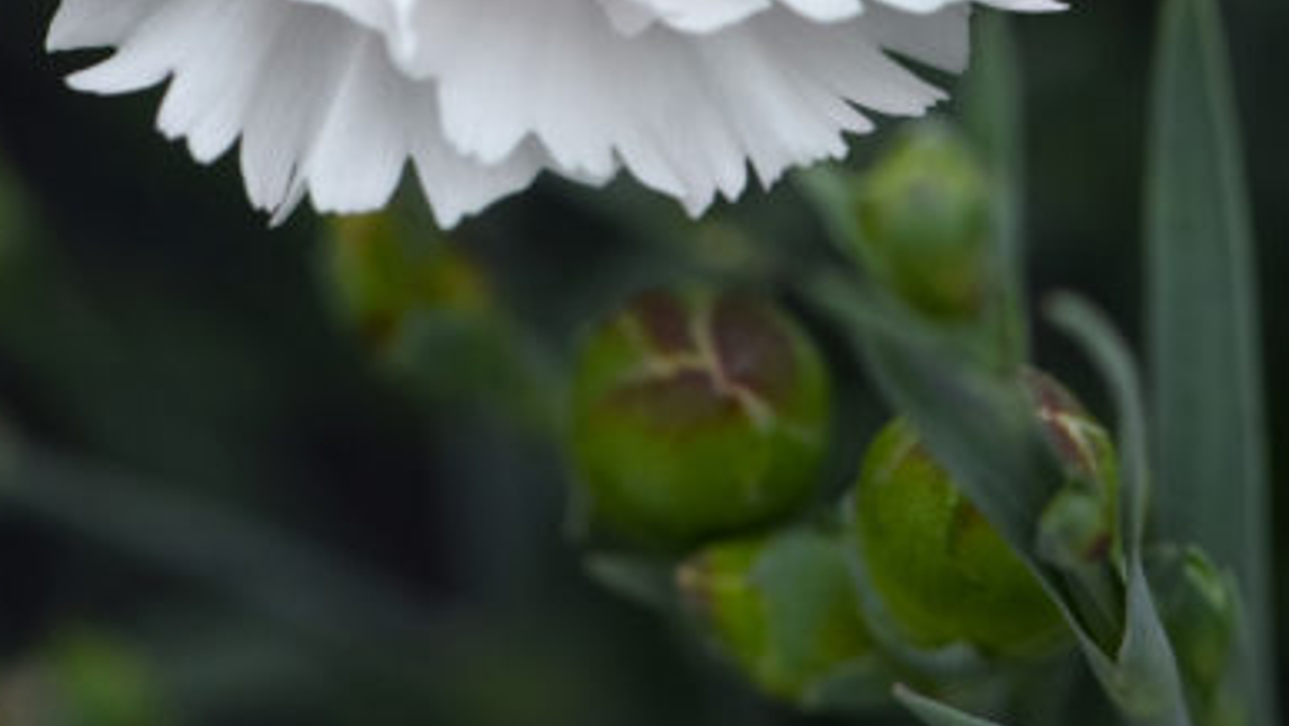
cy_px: -410
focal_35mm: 307
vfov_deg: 3.9
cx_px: 536
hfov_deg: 7.0
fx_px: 10496
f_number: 6.3
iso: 400
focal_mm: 105
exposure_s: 1/400
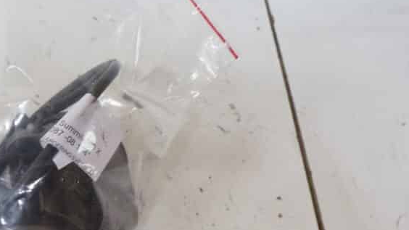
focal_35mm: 60
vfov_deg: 19.9
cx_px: 86
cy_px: 169
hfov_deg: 34.0
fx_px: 650
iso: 3200
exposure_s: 1/60
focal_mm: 21
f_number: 5
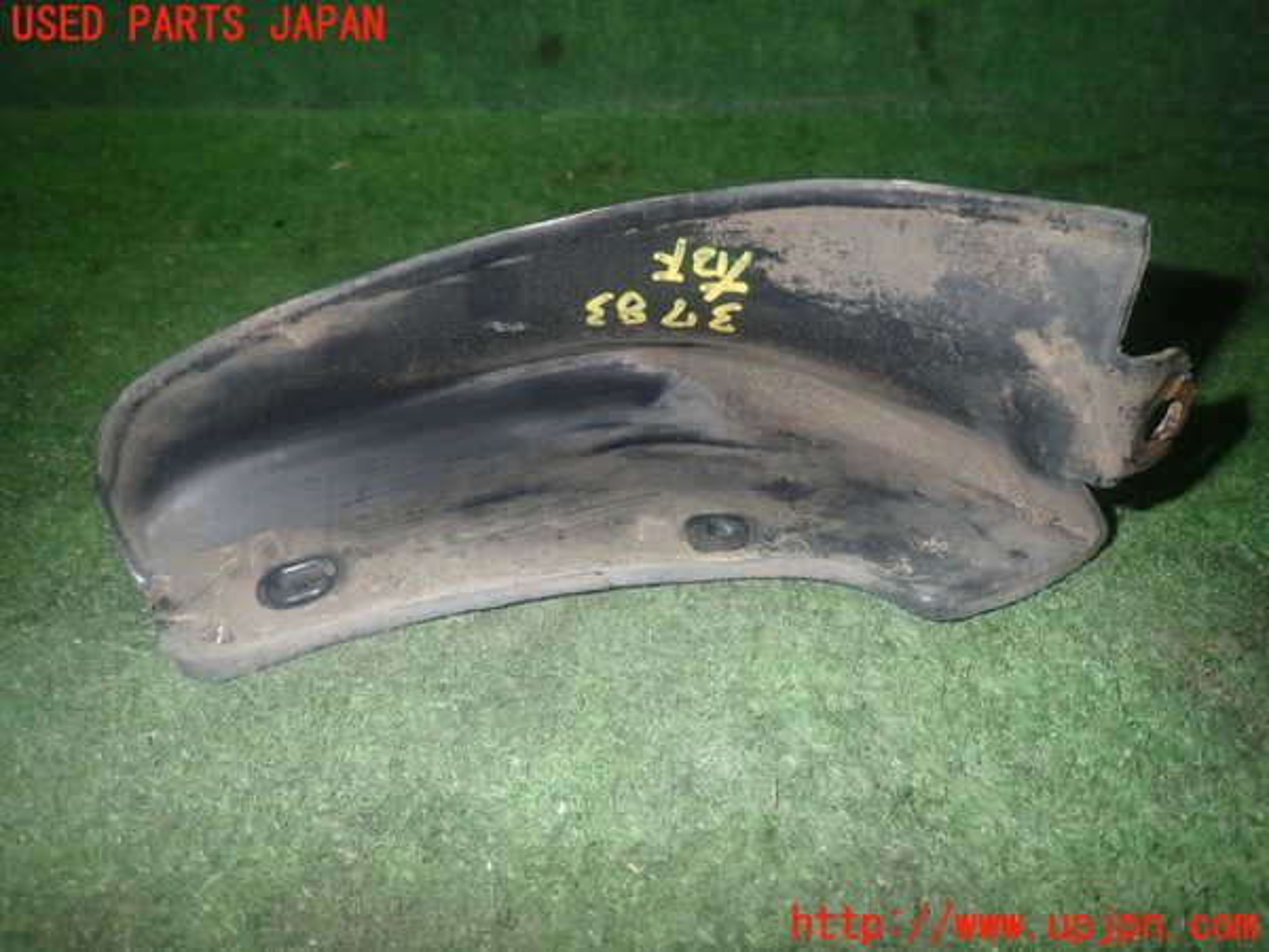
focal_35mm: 25
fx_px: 916
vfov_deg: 54.9
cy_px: 476
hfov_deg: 69.4
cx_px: 634
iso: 400
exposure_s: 1/30
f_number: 5.6
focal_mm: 4.5
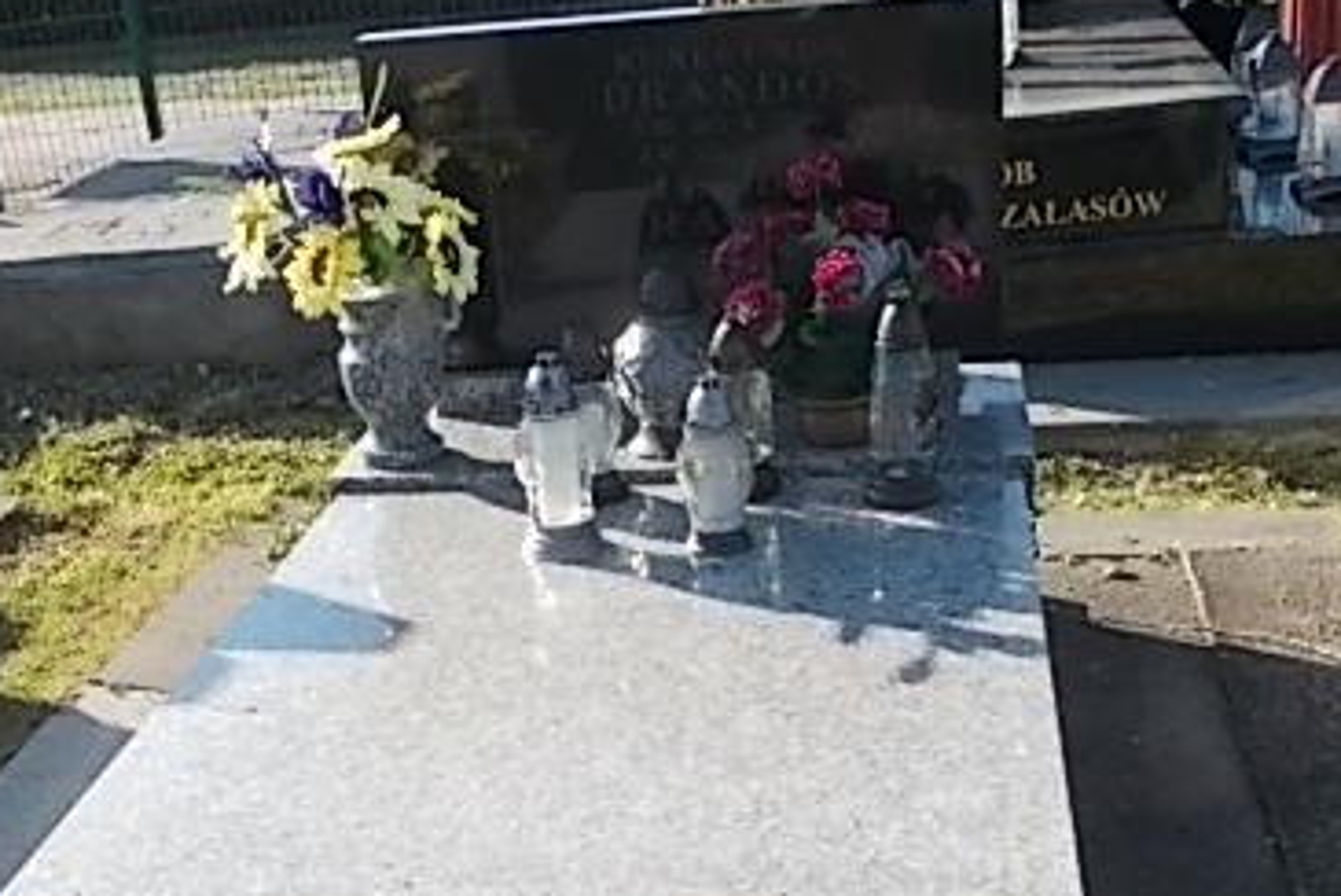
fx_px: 1901
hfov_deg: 38.8
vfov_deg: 26.1
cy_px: 716
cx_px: 610
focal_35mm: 51
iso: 80
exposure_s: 1/500
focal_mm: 4
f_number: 2.7
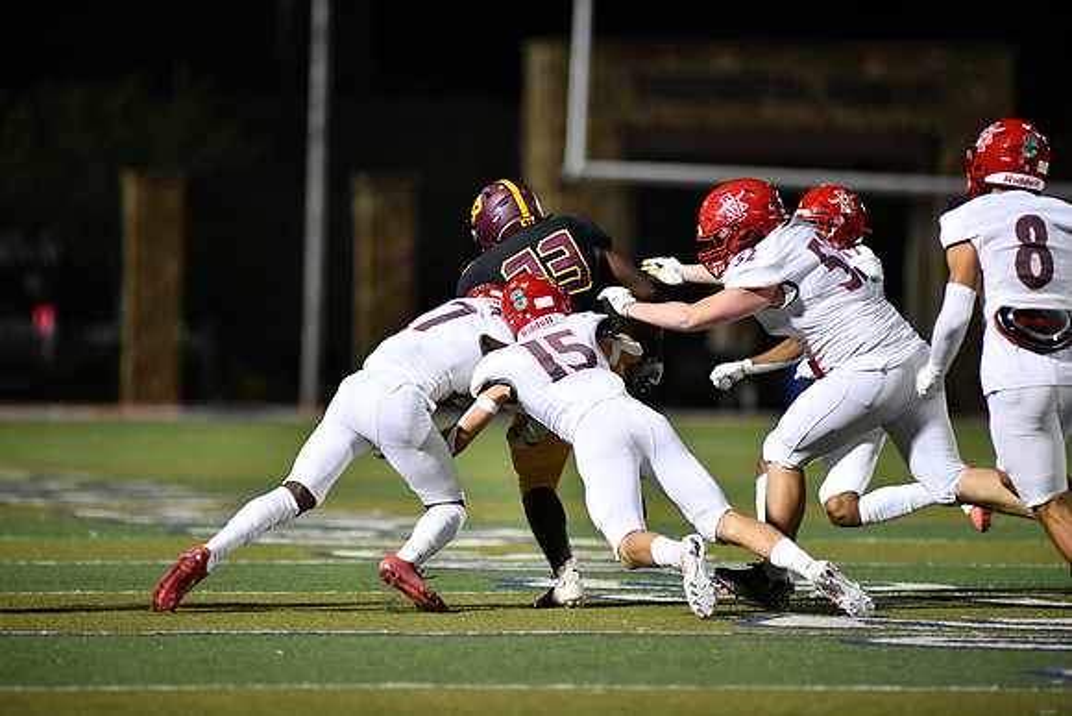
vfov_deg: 4.6
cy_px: 358
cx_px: 536
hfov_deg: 6.9
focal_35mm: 300
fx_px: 8935
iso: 3200
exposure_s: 1/1000
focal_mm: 300
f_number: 2.8
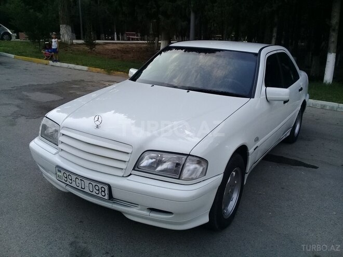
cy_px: 128
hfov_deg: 58.4
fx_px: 307
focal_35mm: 31
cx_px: 172
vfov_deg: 45.4
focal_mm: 3.3
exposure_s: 1/150
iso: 50
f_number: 2.2
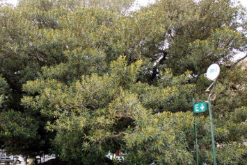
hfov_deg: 50.0
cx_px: 90
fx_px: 261
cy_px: 81
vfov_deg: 35.2
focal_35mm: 38
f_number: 5
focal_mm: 18
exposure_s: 1/100
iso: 100
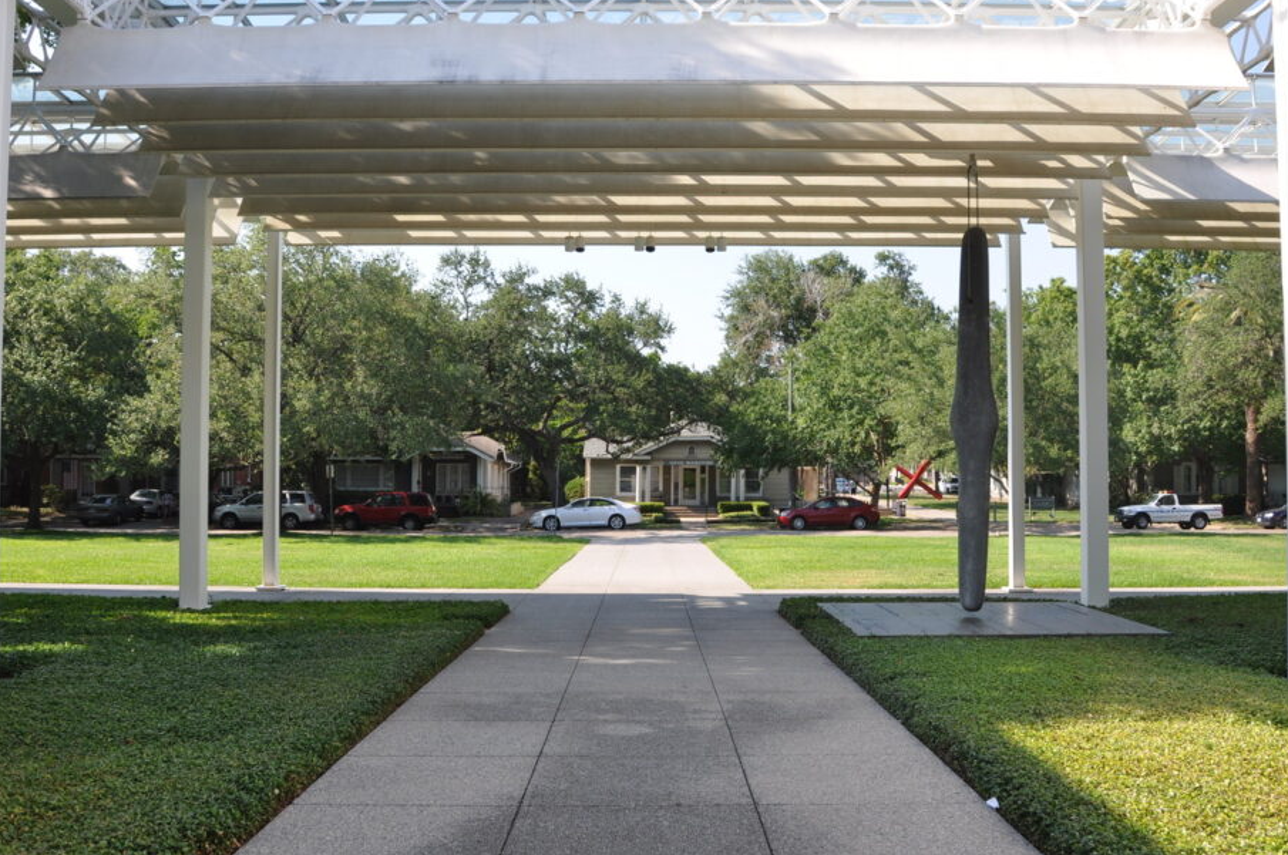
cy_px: 395
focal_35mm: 34
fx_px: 1215
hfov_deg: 55.9
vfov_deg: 38.8
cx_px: 649
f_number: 8
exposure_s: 1/250
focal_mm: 18
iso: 200
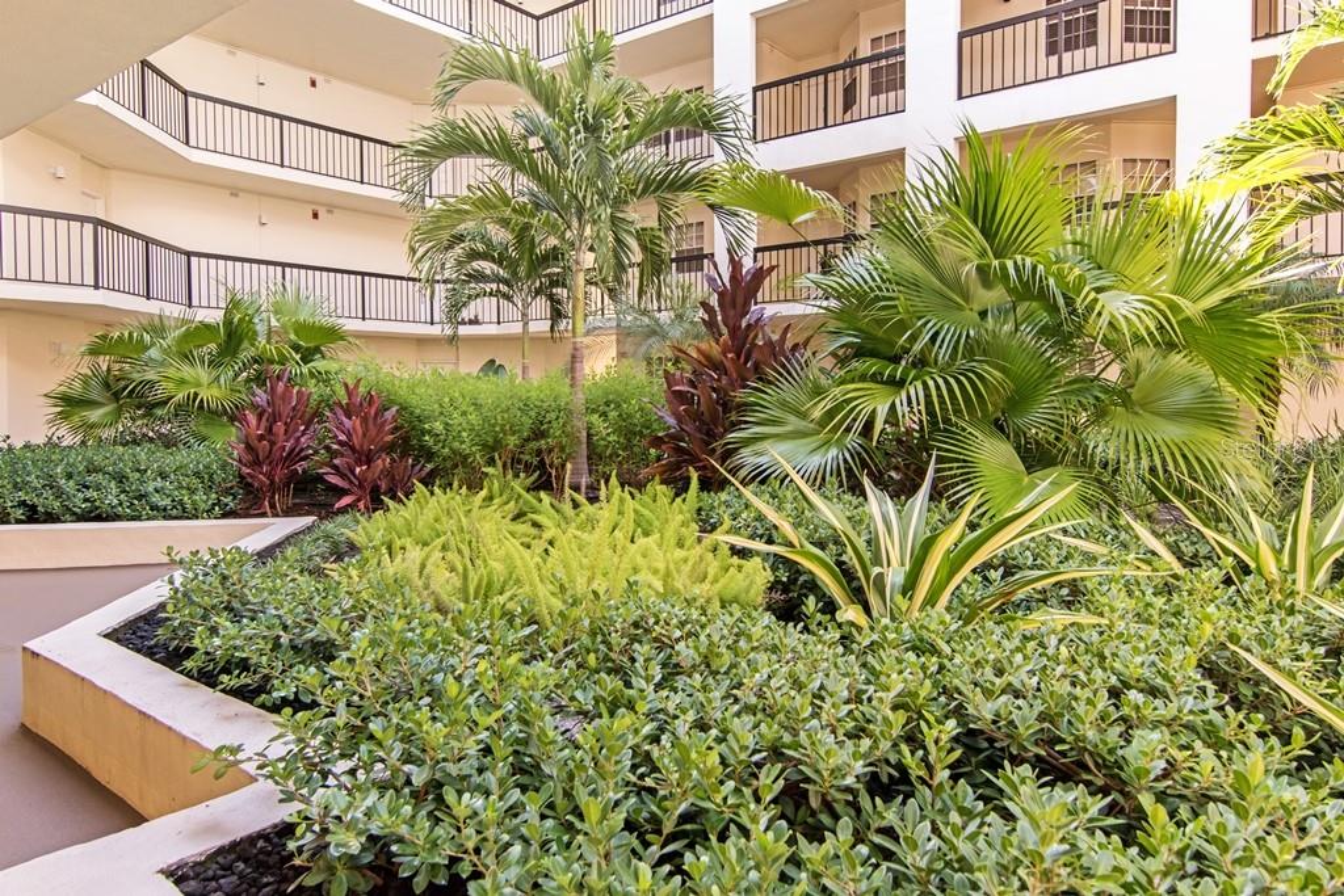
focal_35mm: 21
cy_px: 448
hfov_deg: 81.2
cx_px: 672
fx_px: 784
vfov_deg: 59.5
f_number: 6.3
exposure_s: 1/160
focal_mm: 14
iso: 640
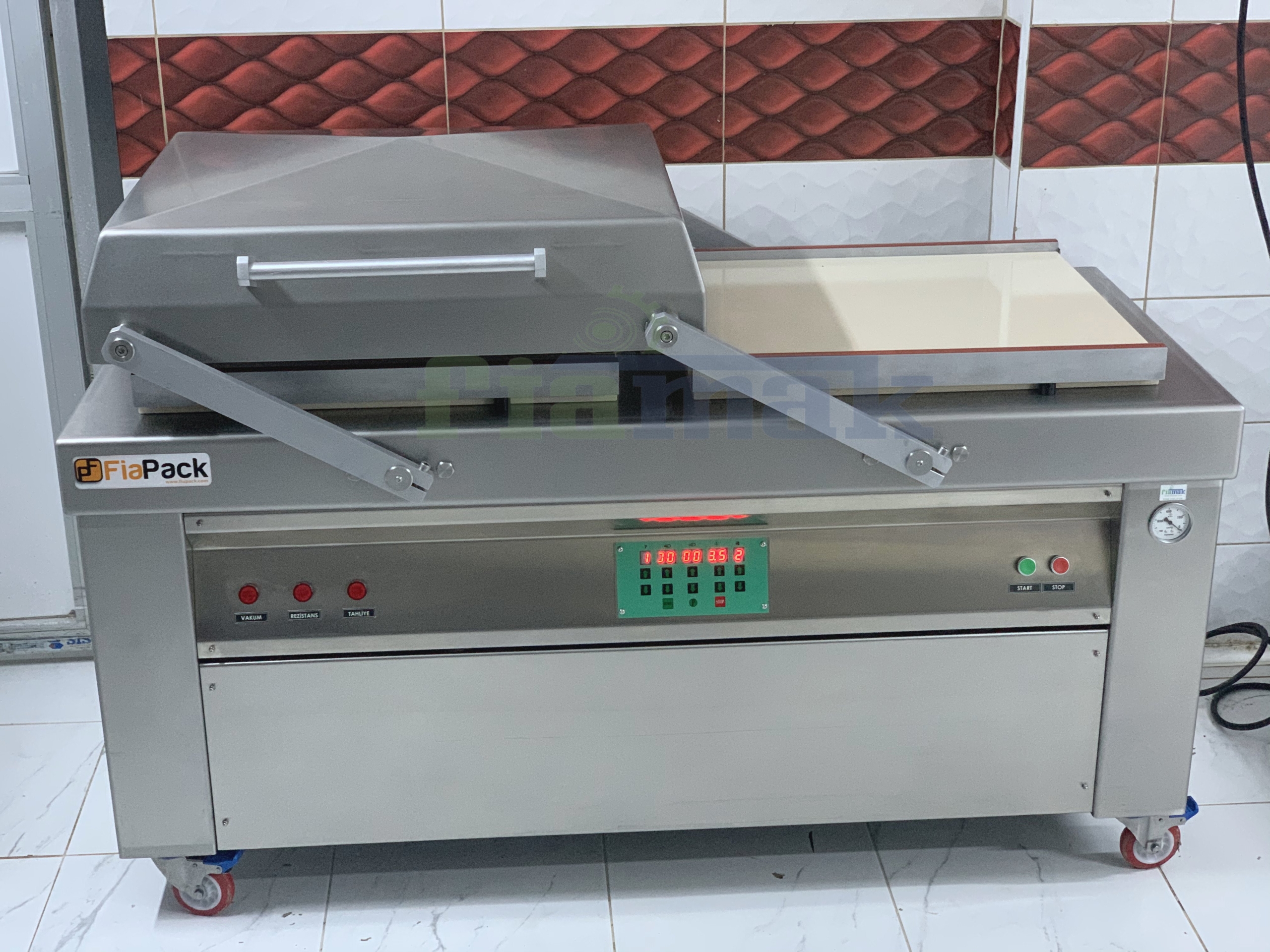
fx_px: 1908
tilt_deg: -22.0
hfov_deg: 36.8
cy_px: 476
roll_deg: +0.2
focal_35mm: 52
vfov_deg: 28.0
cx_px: 635
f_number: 2.4
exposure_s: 1/50
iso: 400
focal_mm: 6
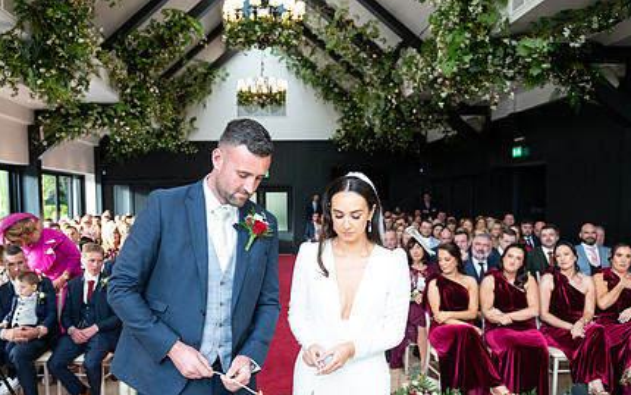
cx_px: 258
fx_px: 568
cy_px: 259
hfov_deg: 57.8
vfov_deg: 38.0
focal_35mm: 33
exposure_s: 1/160
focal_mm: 24
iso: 640
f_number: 3.5
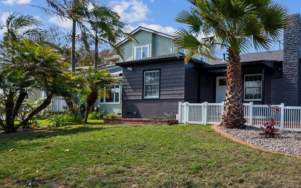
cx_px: 237
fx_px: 230
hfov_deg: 61.5
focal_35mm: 28
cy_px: 119
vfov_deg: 44.2
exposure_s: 1/200
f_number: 11
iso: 125
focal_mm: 16
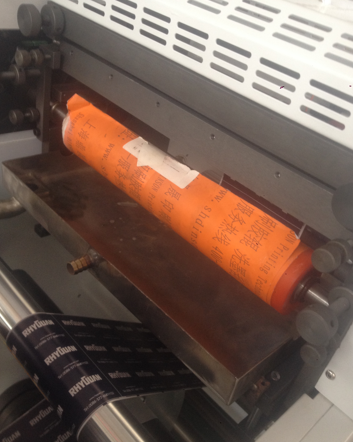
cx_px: 177
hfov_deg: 40.1
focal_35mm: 37
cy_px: 232
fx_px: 483
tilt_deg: -35.6
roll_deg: -11.1
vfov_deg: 49.1
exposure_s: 1/20
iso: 100
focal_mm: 4.28
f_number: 2.4
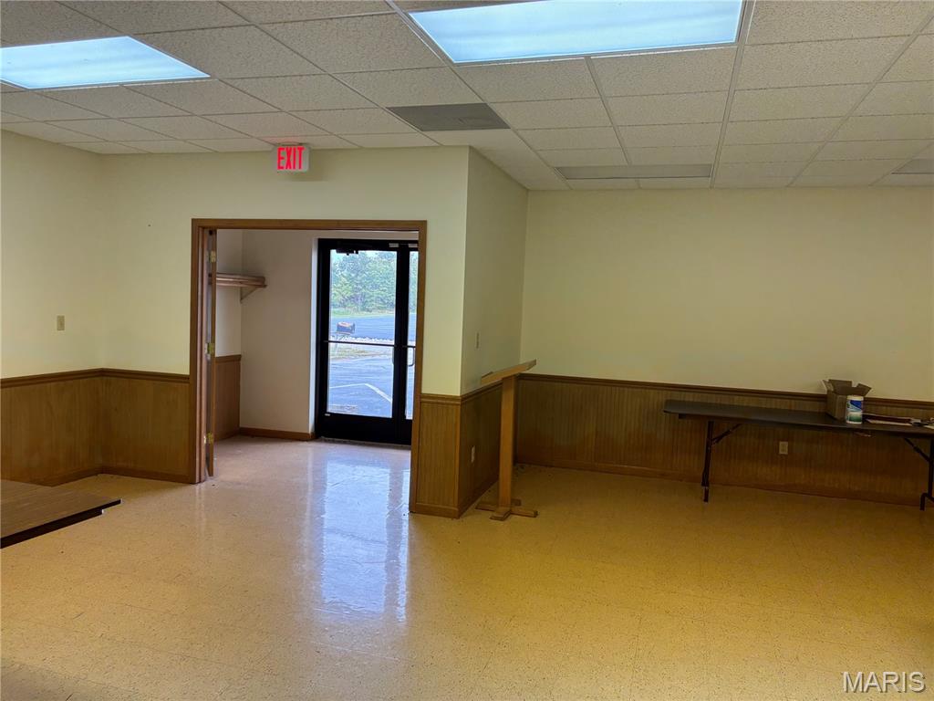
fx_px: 702
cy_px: 350
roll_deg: -1.8
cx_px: 467
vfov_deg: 53.1
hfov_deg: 67.3
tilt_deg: -4.0
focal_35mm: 26
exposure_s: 1/120
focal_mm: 5.96
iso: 100
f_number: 1.6
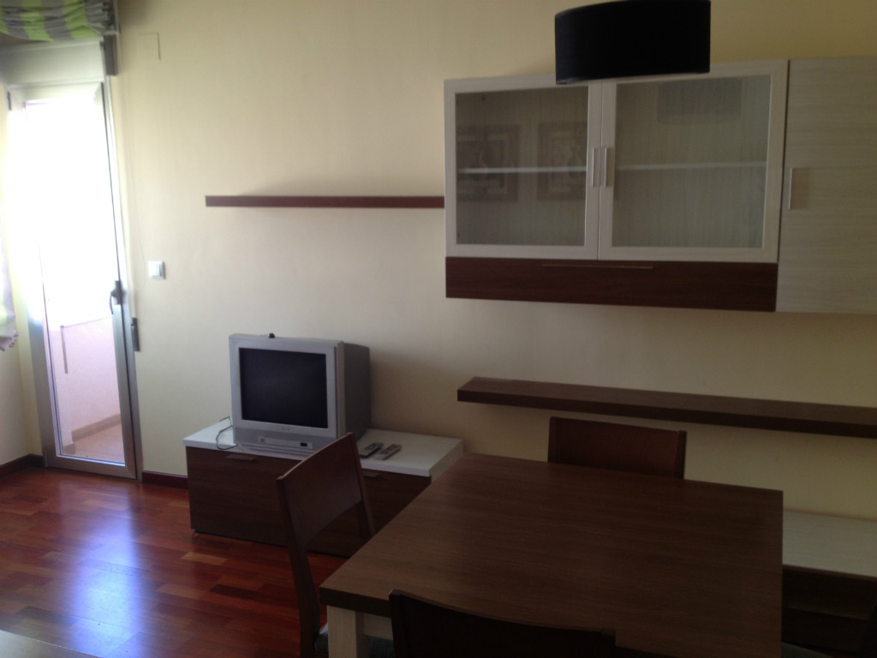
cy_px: 329
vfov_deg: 40.7
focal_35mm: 35
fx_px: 887
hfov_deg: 52.6
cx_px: 438
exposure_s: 1/24
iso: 50
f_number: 2.4
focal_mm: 4.28
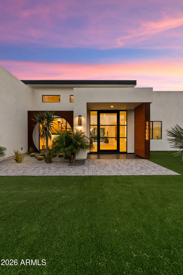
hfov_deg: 73.8
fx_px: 122
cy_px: 138
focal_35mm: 16
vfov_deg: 96.7
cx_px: 92
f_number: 8
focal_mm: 16
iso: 100
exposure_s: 1
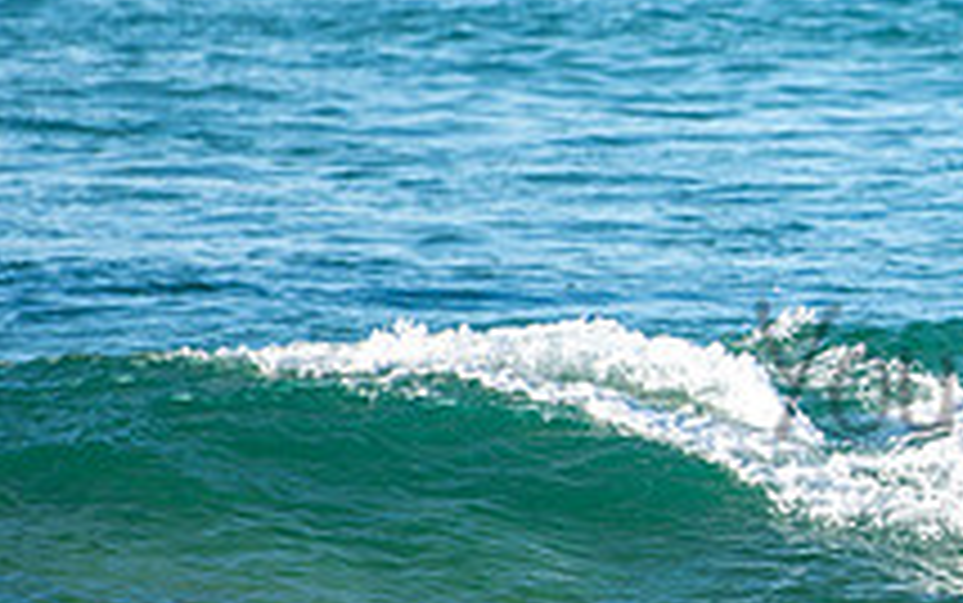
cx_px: 1220
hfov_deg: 2.5
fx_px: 21716
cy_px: 331
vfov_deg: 1.6
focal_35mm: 827
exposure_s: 1/1250
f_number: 2.8
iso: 110
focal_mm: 200
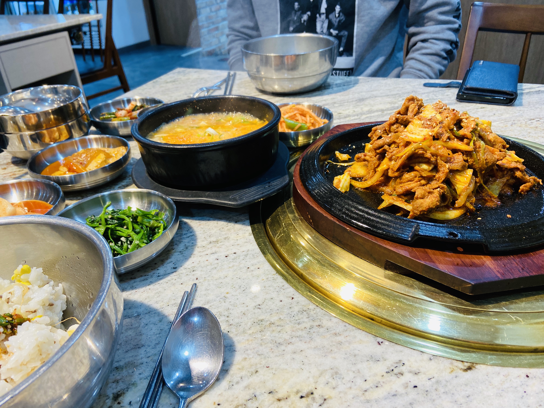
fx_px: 409
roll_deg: +3.5
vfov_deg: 53.1
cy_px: 204
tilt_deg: -30.2
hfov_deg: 67.3
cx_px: 272
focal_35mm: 26
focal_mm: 4.25
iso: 80
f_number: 1.8
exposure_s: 1/60
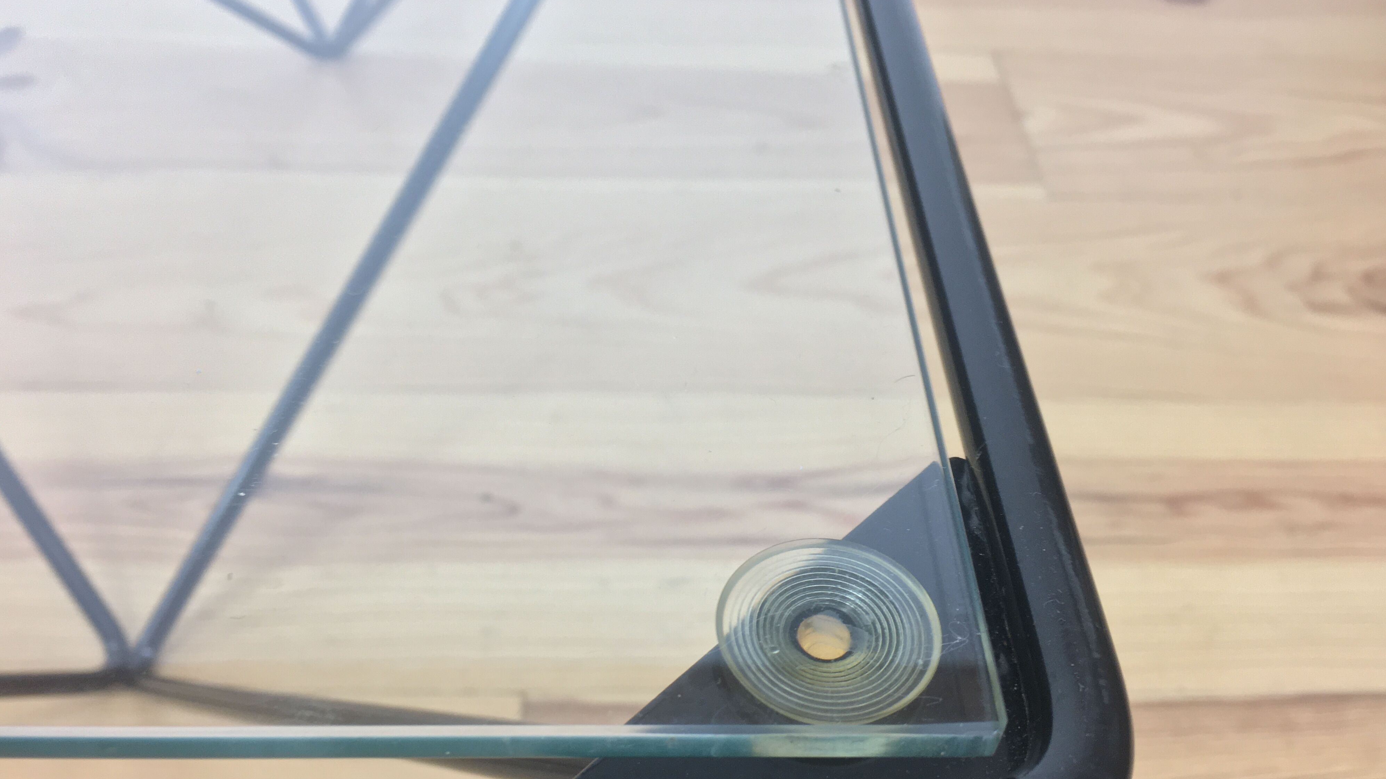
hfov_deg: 61.0
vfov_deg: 36.4
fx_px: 1176
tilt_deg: -48.3
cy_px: 502
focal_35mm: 32
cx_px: 690
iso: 50
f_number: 2.2
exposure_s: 1/33
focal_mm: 4.15
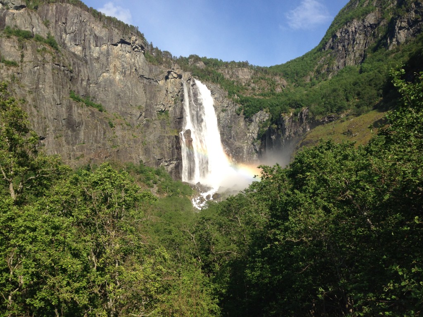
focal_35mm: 33
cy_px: 158
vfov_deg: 42.9
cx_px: 212
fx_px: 403
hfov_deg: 55.4
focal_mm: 4.12
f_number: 2.4
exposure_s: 1/1085
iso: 50
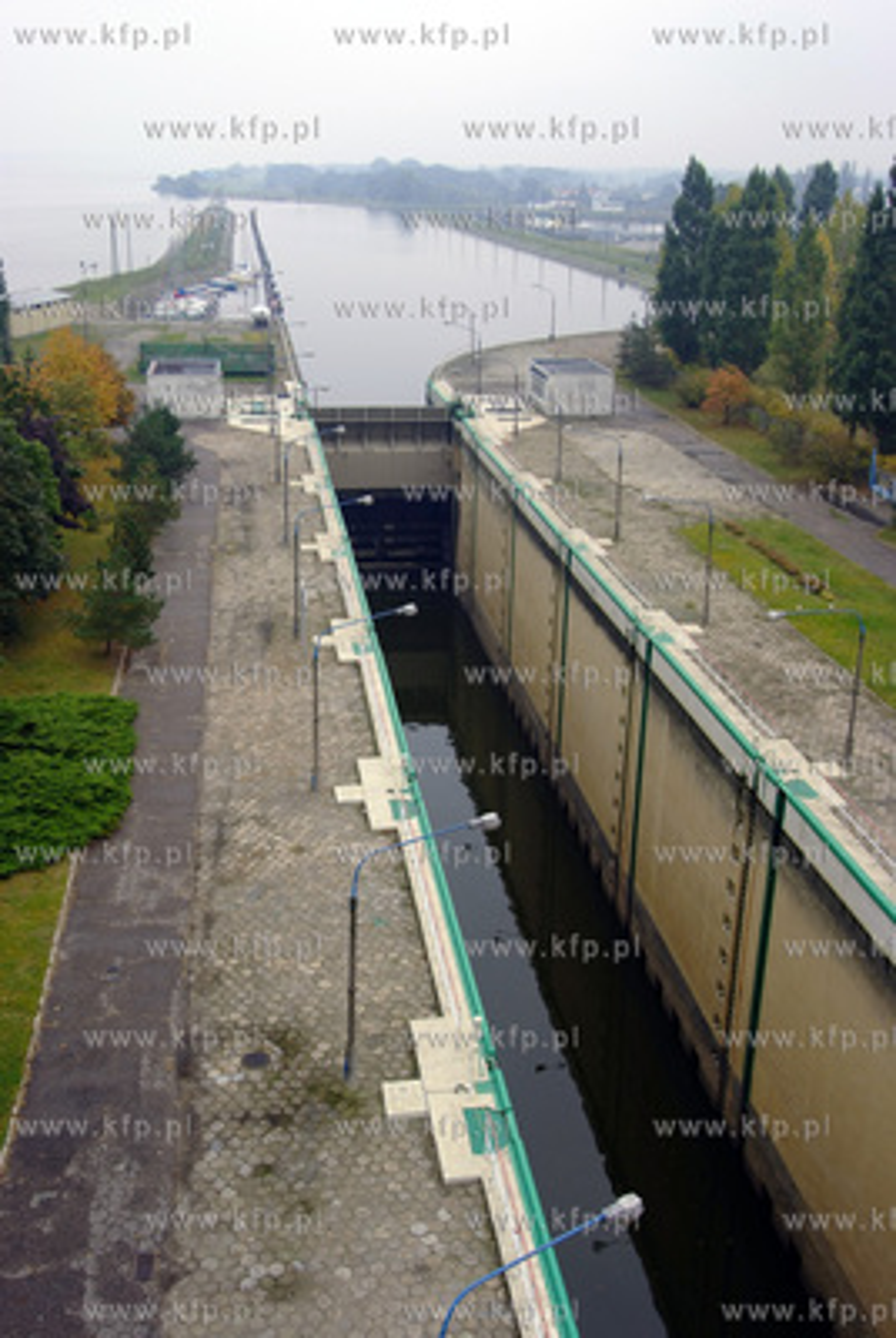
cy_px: 669
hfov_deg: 37.0
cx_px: 448
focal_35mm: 36
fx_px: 1339
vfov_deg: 53.1
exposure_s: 1/125
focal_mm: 24
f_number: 5.6
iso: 100
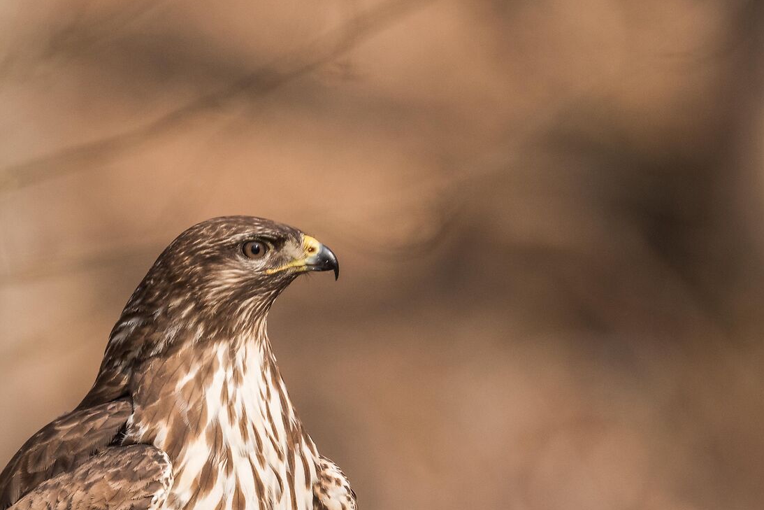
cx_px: 201
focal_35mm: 1098
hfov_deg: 1.9
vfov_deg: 1.3
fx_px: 23303
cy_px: 523
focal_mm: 500
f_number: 5.6
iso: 500
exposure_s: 1/500
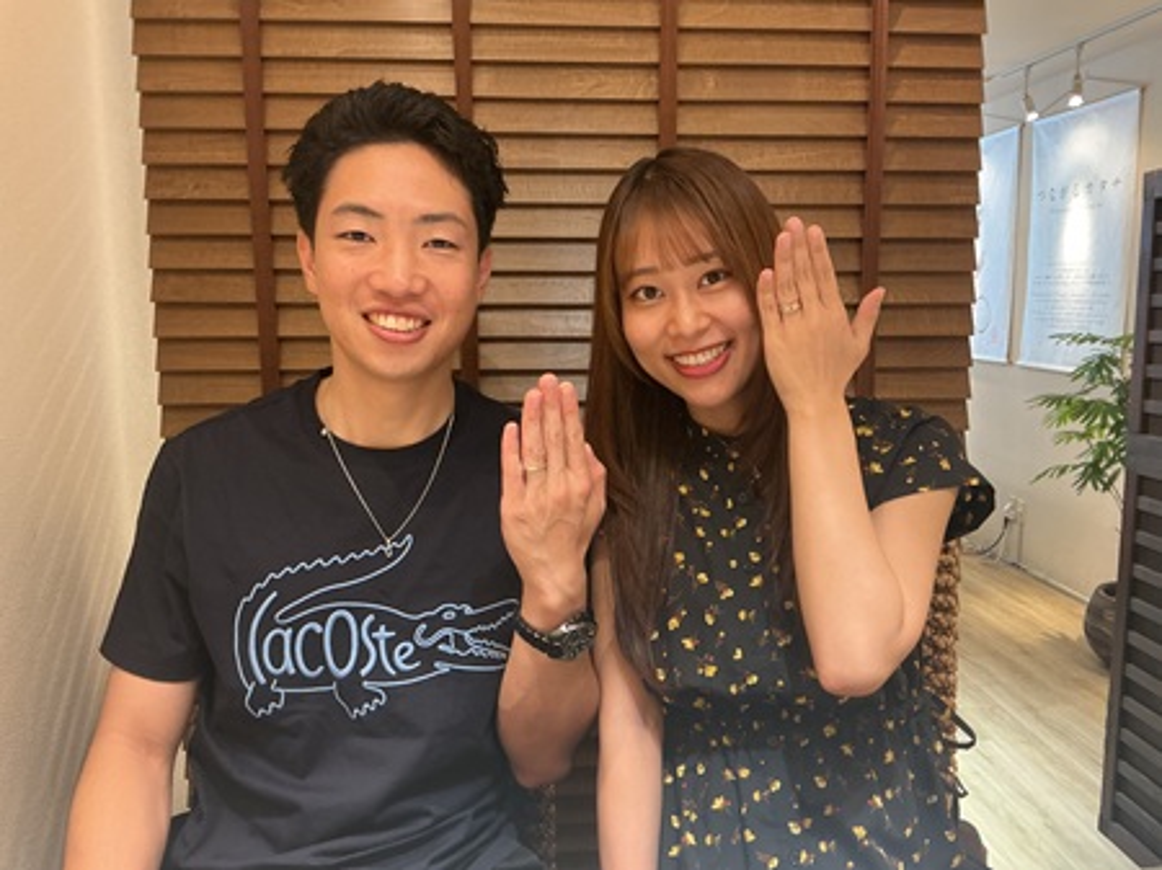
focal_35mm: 29
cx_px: 581
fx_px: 973
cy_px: 435
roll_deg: -0.3
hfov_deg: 61.7
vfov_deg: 48.2
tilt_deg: -8.0
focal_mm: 3
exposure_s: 1/60
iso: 160
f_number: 1.8
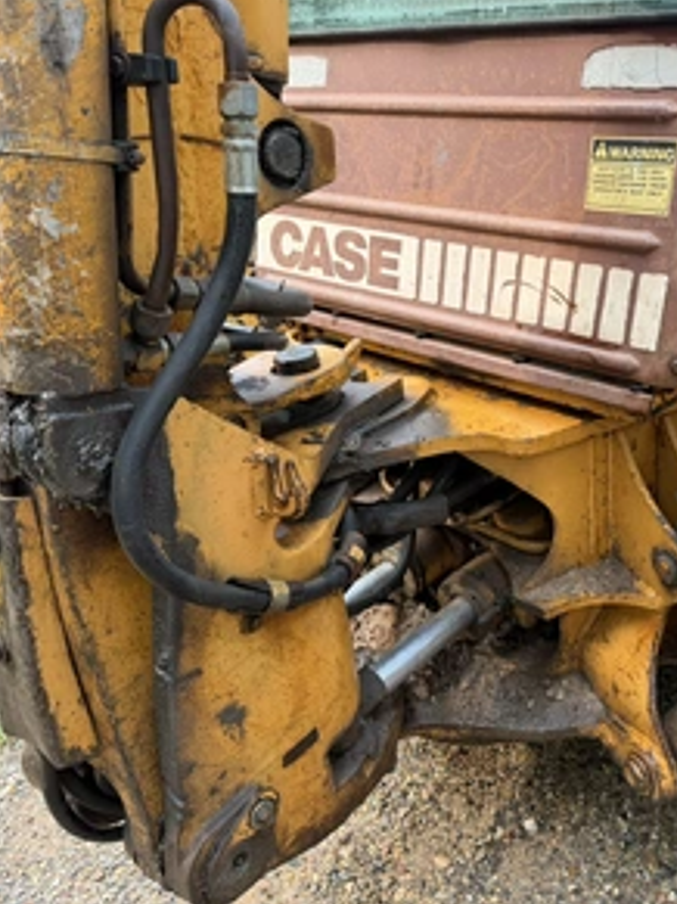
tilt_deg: -21.3
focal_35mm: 33
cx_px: 494
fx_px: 861
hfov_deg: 41.8
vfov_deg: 55.4
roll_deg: +1.0
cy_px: 444
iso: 64
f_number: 1.78
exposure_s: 1/125
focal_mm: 6.76
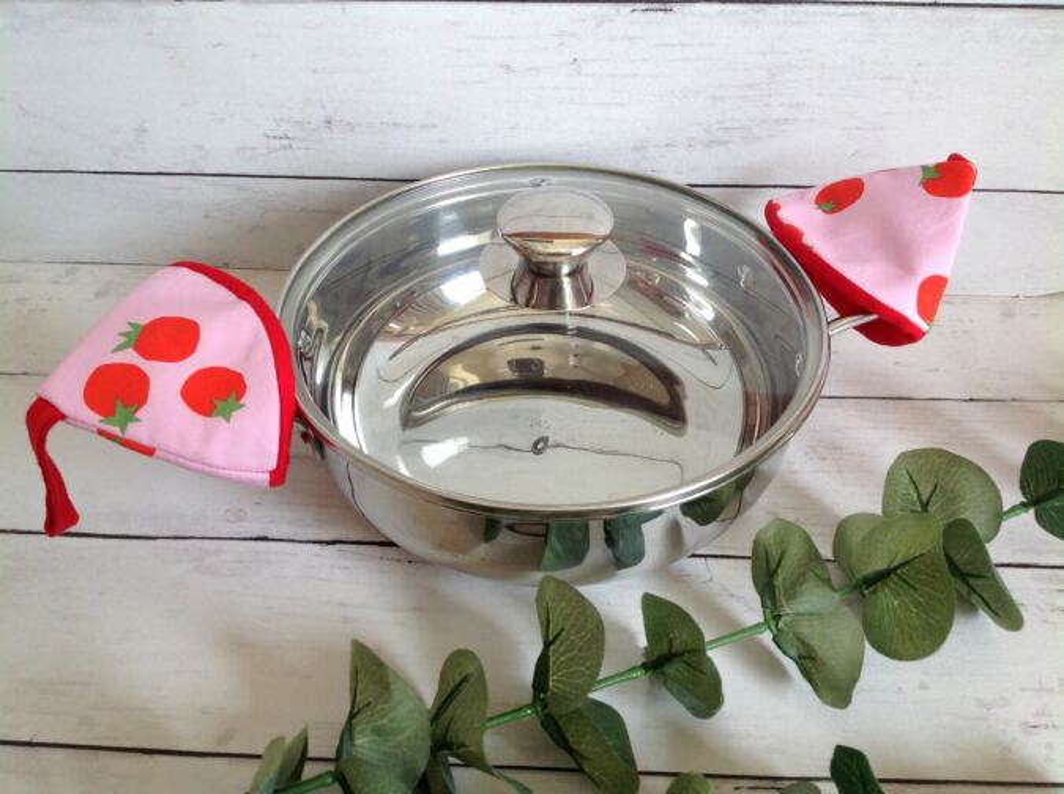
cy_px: 397
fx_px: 1074
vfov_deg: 40.6
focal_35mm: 35
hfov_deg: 52.7
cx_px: 532
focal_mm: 4.28
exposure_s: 1/120
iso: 80
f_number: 2.4
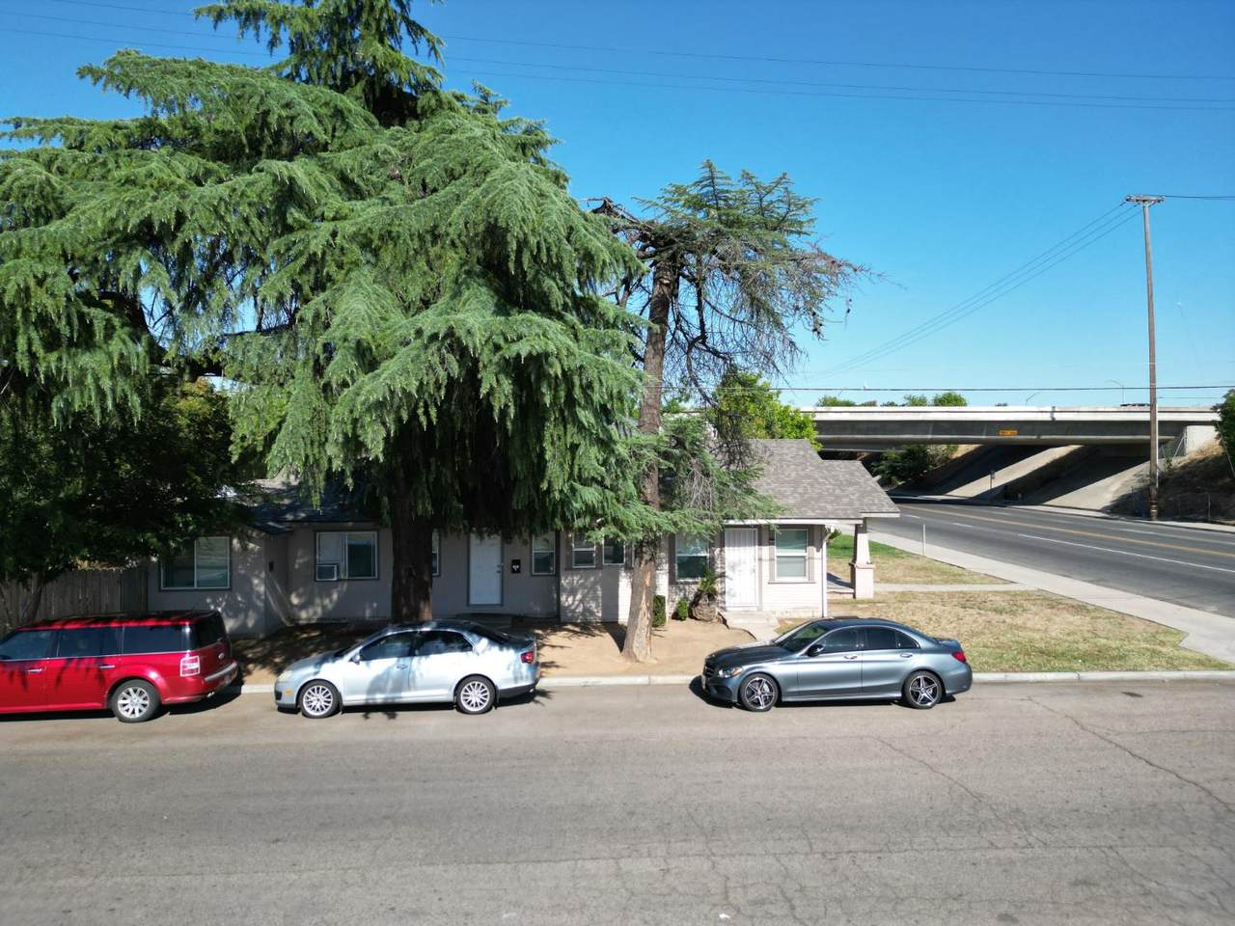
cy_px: 463
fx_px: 856
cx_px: 618
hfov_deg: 71.6
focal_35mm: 24
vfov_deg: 56.8
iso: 110
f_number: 1.7
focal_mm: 6.72
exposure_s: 1/2000
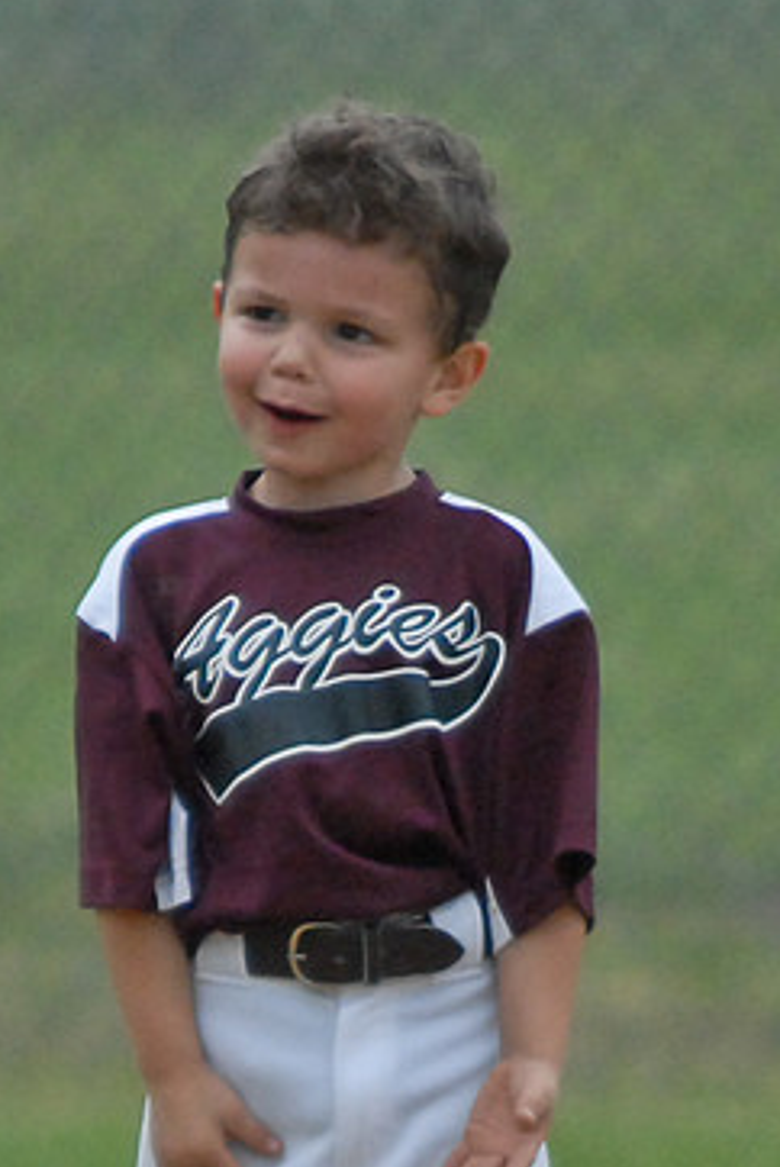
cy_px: 706
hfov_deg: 3.7
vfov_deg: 5.5
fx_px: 12098
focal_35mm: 373
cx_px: 369
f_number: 2.8
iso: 1000
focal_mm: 200
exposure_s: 1/1600
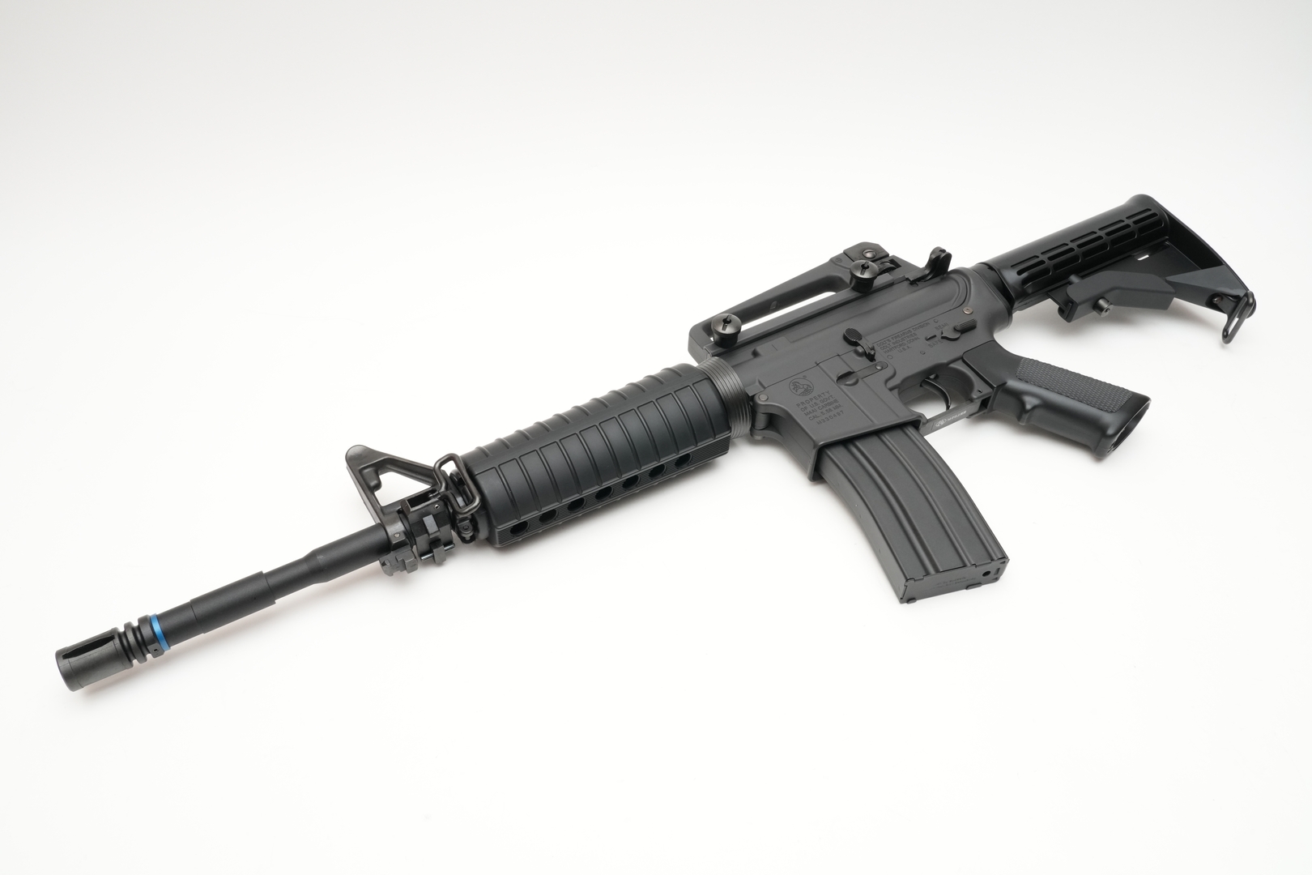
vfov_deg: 45.0
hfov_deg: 63.7
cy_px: 438
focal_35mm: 29
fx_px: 1057
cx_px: 656
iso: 1600
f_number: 18
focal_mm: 29
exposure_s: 1/60
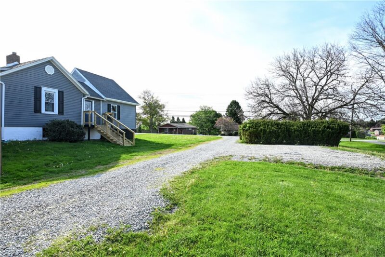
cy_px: 128
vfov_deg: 65.2
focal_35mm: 19
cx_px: 192
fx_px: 200
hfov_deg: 87.7
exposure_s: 1/100
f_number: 7.1
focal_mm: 12.5
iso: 100
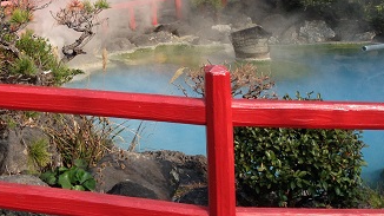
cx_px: 61
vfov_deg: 15.8
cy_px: -71
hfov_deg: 28.5
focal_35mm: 72
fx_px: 733
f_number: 2.4
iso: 50
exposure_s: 1/616
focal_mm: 4.12
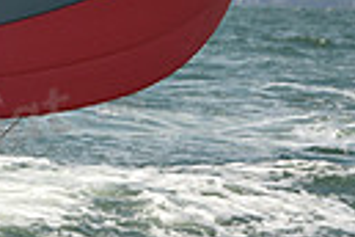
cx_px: -385
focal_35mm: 739
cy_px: 37
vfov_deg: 1.9
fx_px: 7287
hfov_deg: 2.8
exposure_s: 1/800
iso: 320
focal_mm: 165
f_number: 11
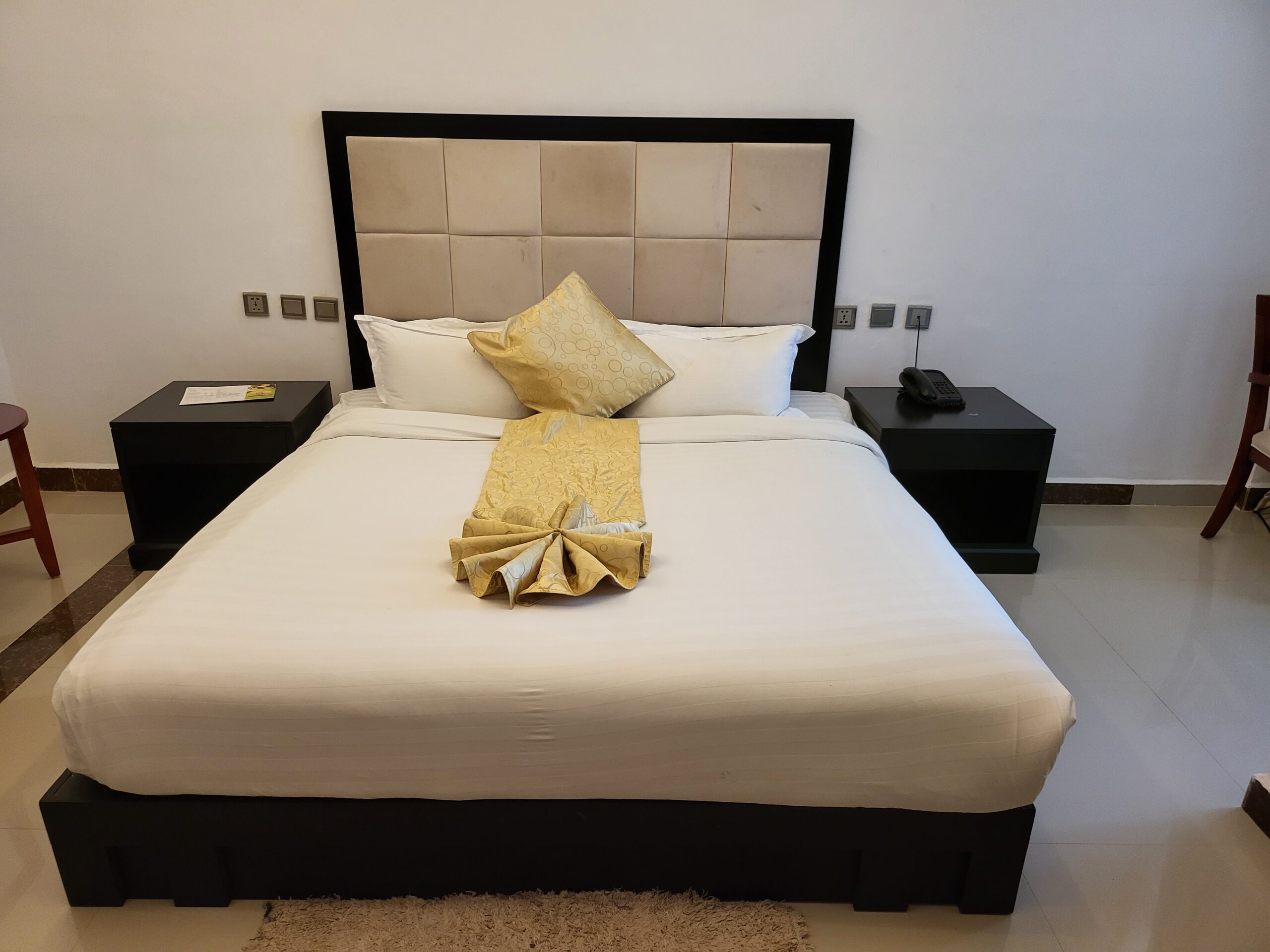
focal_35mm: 24
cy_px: 476
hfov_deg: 71.6
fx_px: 881
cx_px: 635
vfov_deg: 56.8
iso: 320
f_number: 1.8
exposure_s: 1/100
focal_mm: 5
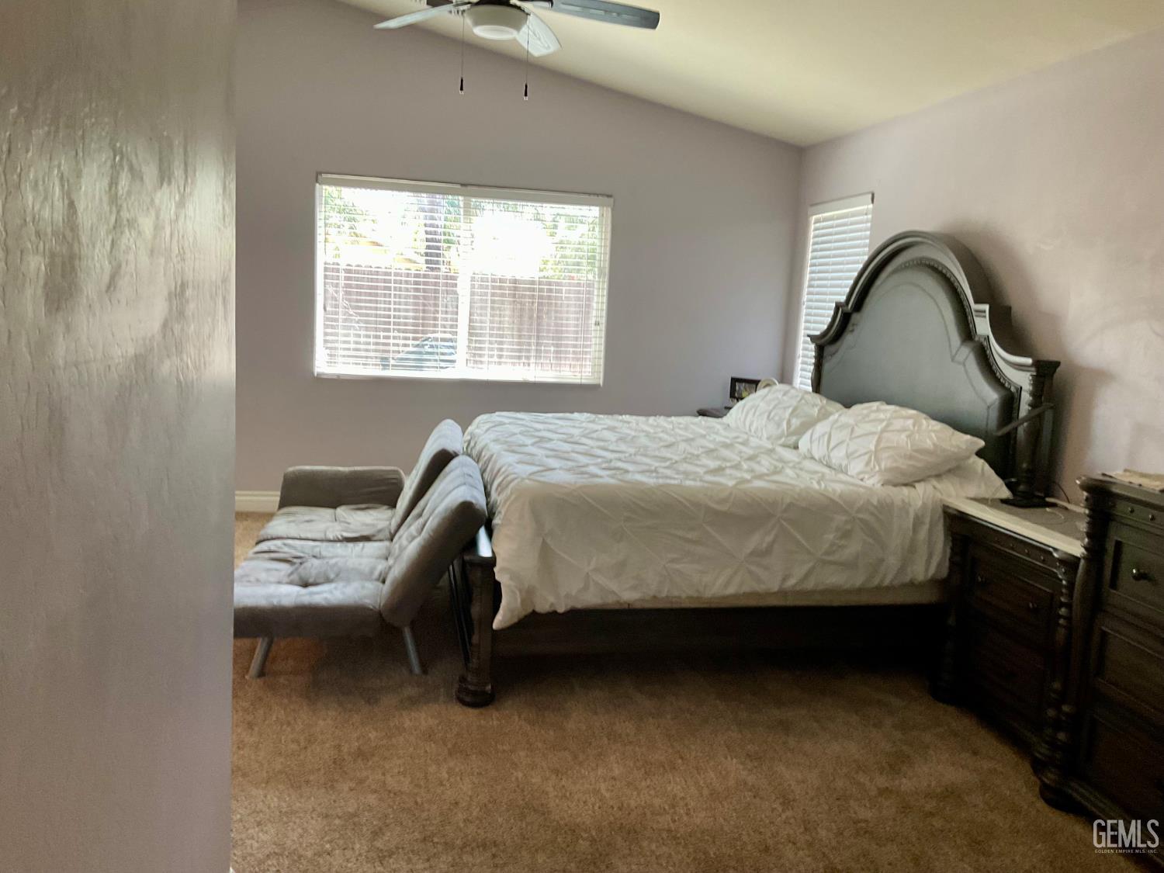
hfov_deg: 61.7
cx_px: 582
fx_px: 975
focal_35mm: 29
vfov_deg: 48.2
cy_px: 436
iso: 80
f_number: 1.8
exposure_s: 1/60
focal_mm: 3
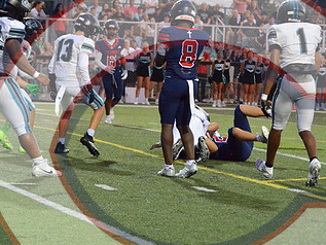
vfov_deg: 6.6
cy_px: 150
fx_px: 2109
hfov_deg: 8.8
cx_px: 188
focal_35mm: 224
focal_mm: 85
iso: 3600
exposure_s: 1/500
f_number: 4.5
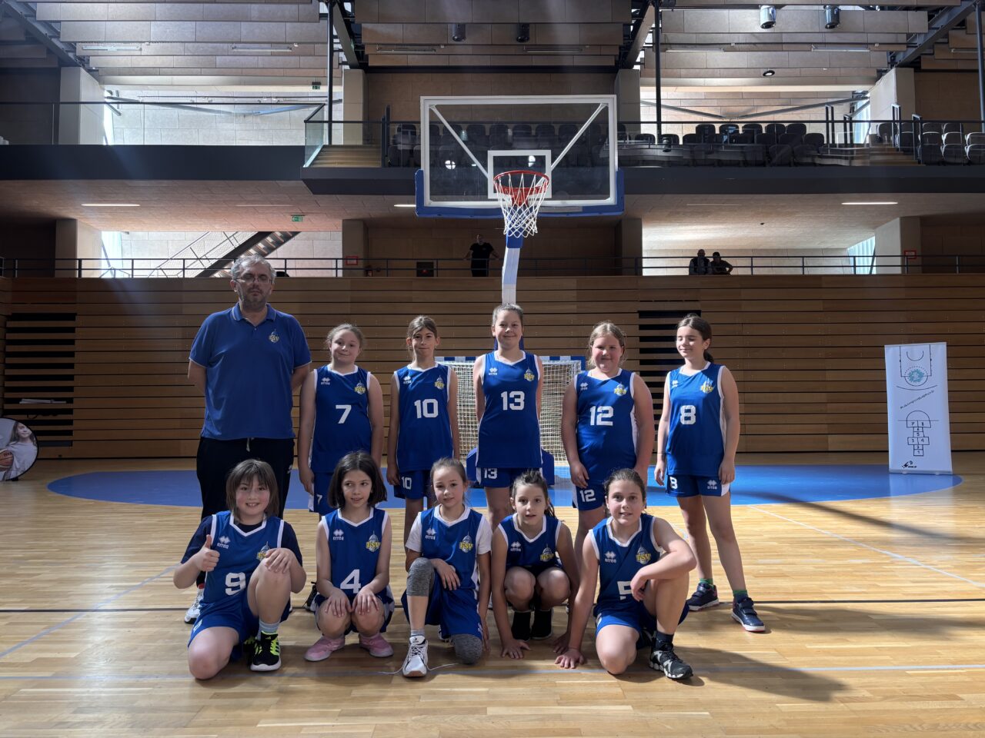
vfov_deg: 53.1
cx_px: 492
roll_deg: +0.7
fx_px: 740
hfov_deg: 67.3
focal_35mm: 26
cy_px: 369
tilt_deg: +2.8
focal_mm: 5.96
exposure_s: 1/100
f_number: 1.6
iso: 50
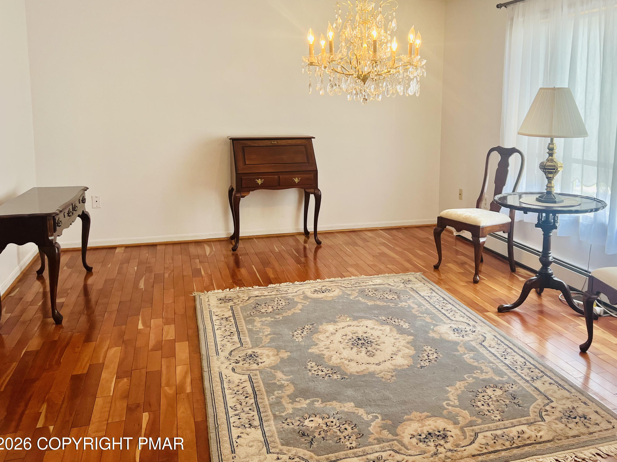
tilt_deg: -7.9
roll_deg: -0.7
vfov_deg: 42.7
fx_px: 588
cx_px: 373
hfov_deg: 54.9
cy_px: 177
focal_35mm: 33
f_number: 1.5
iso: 125
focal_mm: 5.7
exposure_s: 1/120
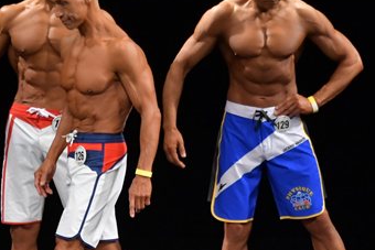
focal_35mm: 615
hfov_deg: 3.3
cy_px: 163
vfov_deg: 2.2
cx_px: 38
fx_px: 6409
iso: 3200
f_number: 5.6
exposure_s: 1/400
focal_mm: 180
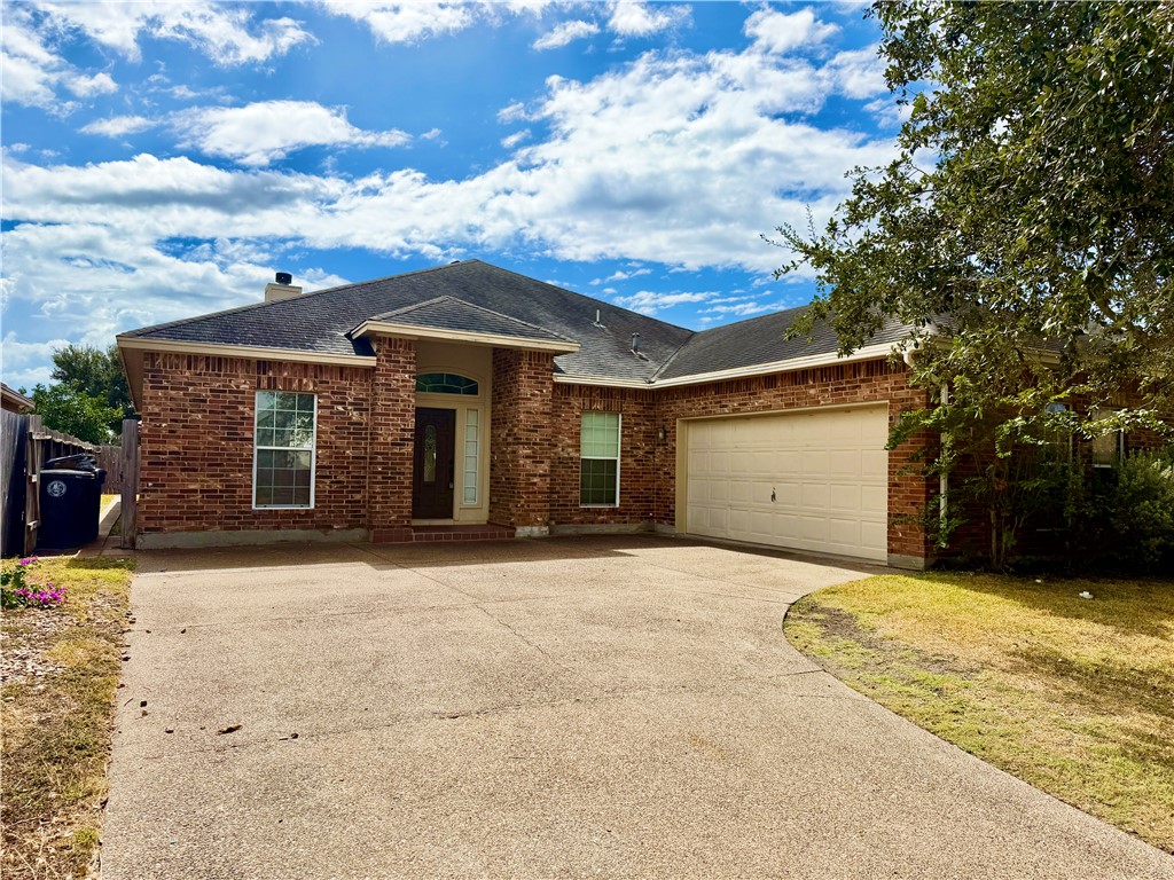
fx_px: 814
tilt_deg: +1.2
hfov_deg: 71.6
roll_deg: -2.0
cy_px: 440
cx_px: 587
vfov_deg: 56.8
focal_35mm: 24
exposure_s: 1/14286
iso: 80
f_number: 1.78
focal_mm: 6.76
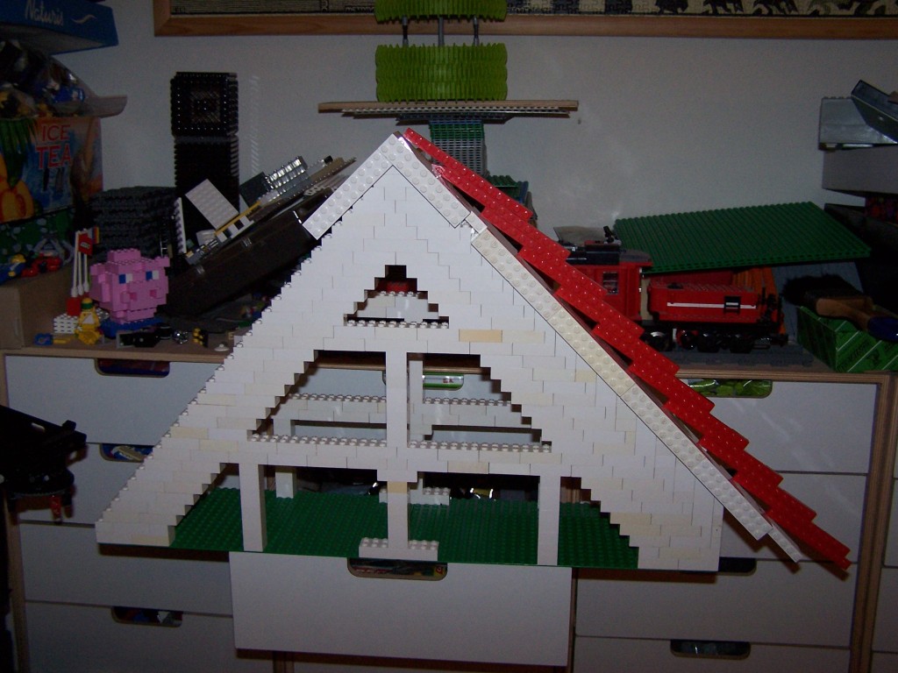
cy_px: 336
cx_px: 449
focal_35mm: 38
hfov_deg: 49.0
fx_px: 986
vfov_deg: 37.7
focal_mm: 6.3
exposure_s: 1/60
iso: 140
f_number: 2.8
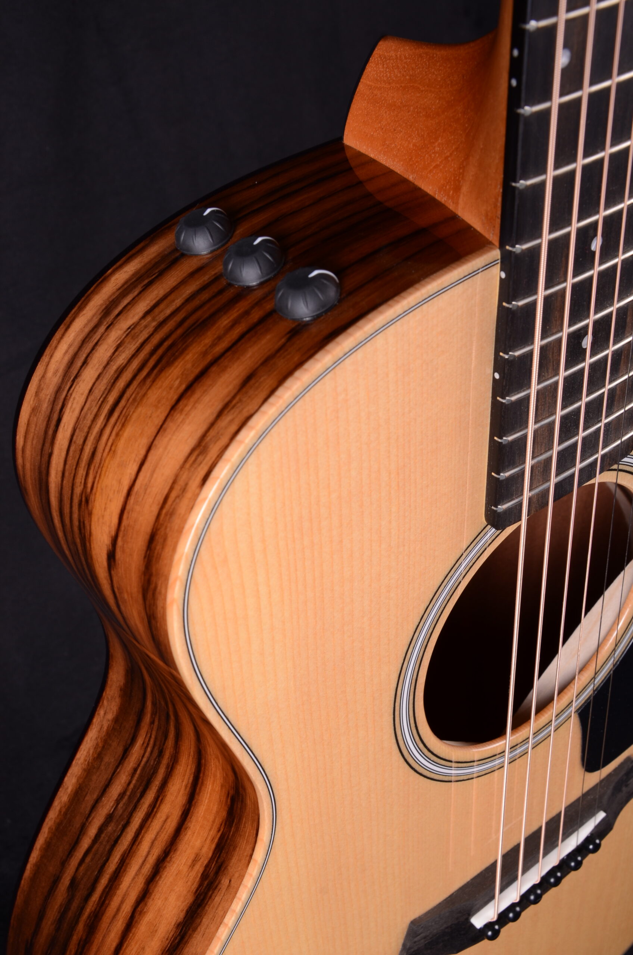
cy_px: 478
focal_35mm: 48
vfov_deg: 41.2
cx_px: 316
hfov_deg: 28.0
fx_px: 1271
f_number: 13
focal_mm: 32
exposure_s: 1/200
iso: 200
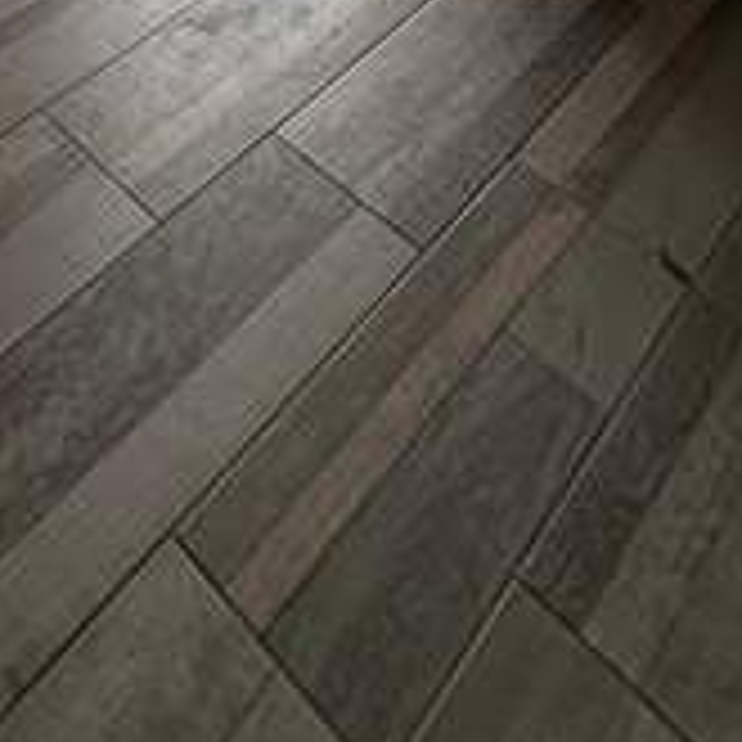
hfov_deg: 33.8
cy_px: -643
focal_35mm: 48
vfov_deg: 21.0
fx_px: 1164
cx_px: 99
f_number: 2.2
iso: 80
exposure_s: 1/99
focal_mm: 2.22
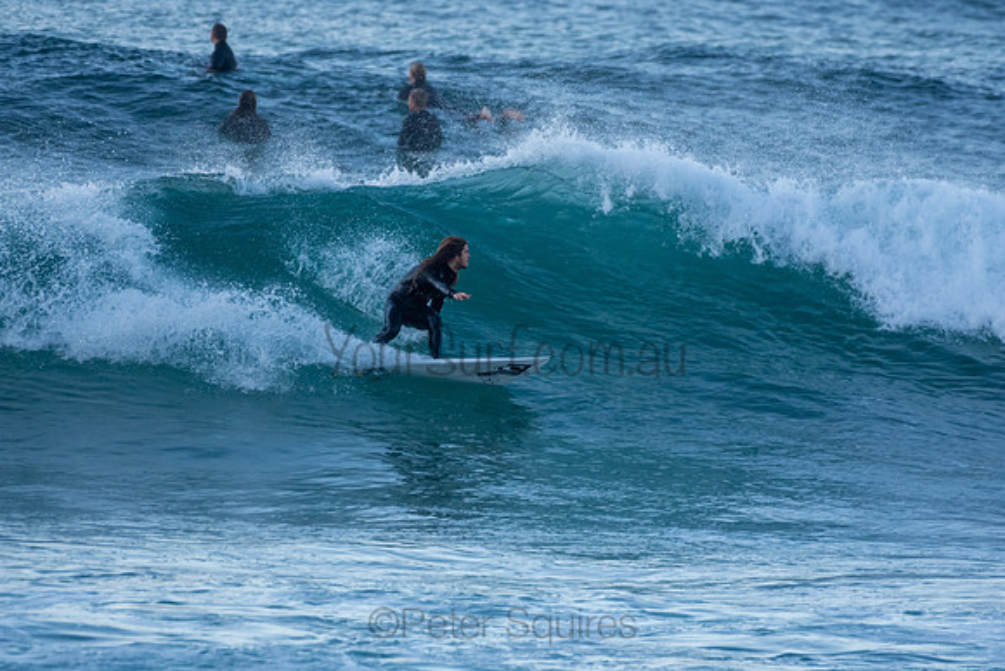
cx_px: 502
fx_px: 20941
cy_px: 336
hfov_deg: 2.7
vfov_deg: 1.8
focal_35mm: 750
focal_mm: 500
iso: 1400
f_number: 5.6
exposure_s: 1/1600
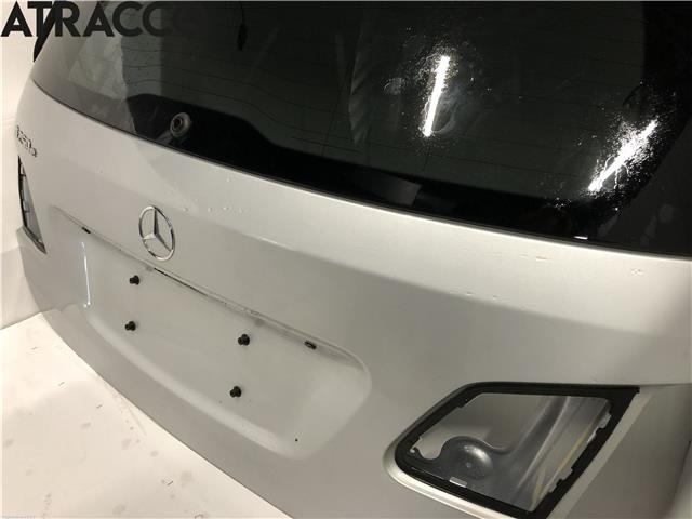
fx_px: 560
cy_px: 260
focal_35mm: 28
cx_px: 346
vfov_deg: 49.7
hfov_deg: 63.4
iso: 80
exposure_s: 1/17
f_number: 1.8
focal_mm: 3.99
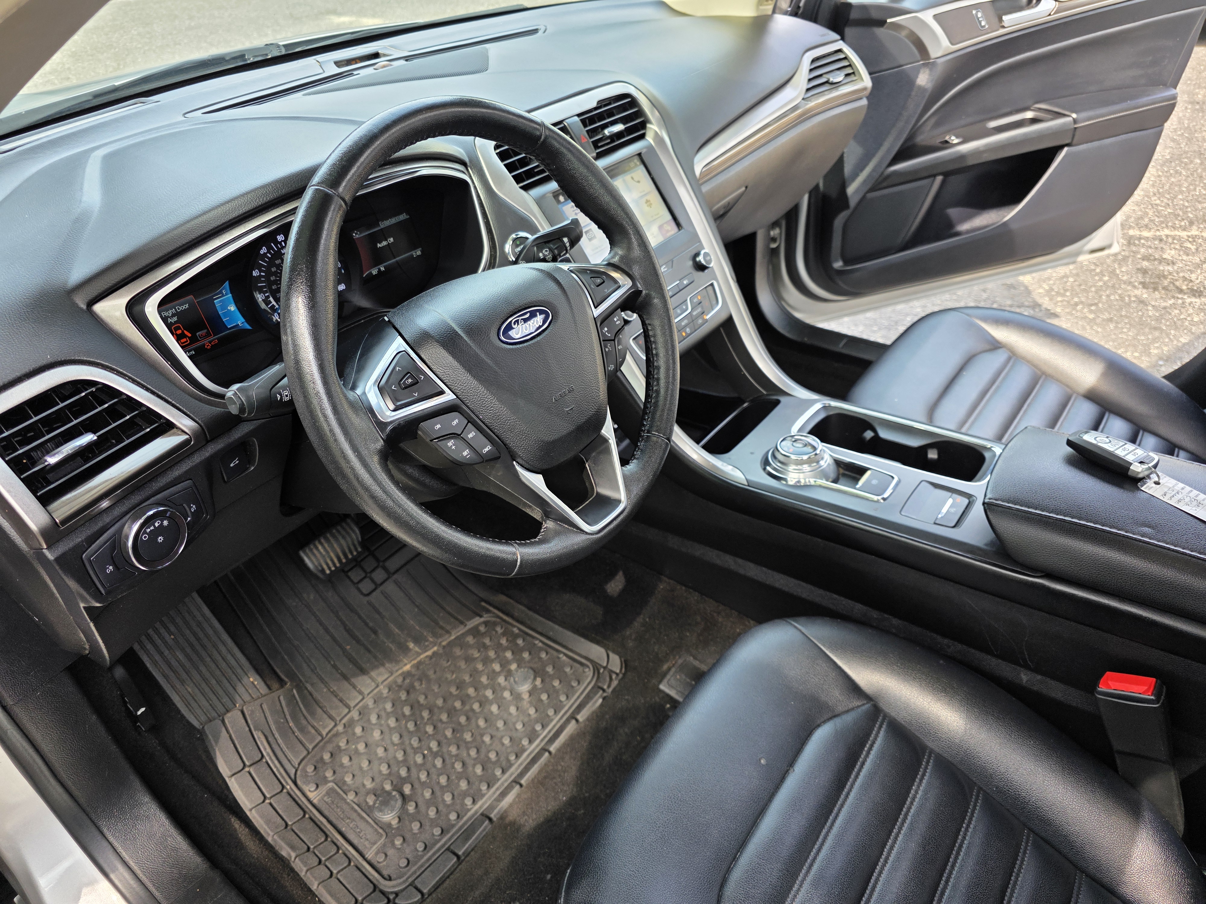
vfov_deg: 58.9
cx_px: 603
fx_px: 801
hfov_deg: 73.9
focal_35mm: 23
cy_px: 452
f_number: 1.7
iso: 50
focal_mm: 6.3
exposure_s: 1/180
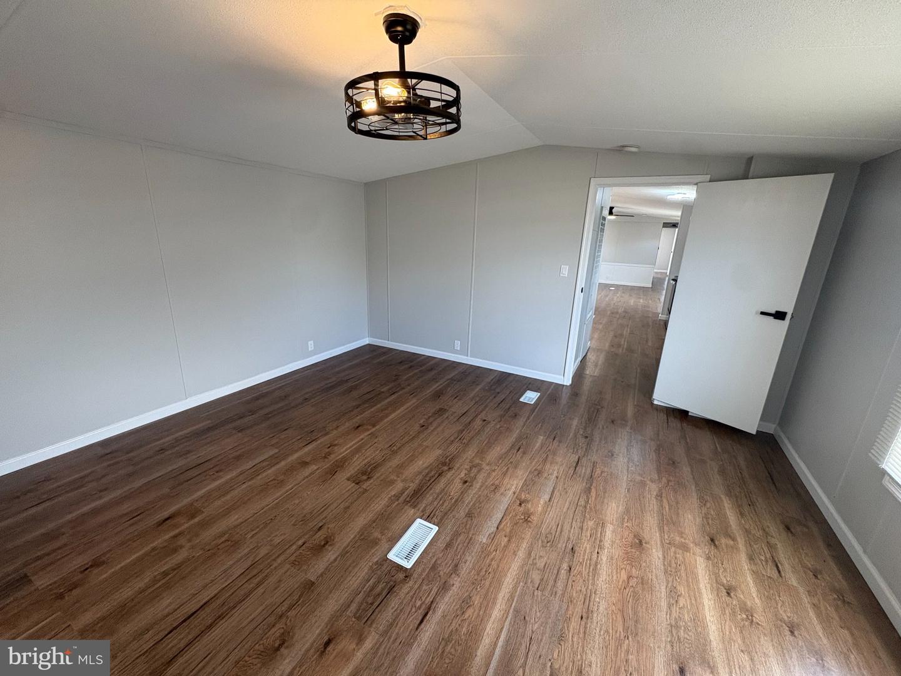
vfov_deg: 85.7
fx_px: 364
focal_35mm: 14
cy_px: 338
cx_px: 450
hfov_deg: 102.1
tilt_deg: -16.5
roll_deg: -1.4
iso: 200
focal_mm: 2.22
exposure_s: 1/120
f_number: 2.2
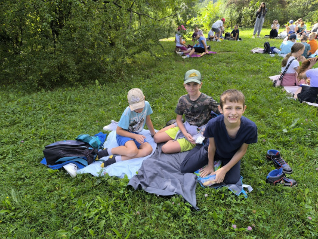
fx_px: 211
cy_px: 120
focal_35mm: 23
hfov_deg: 73.9
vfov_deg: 58.9
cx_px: 159
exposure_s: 1/194
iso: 50
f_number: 1.65
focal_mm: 6.14
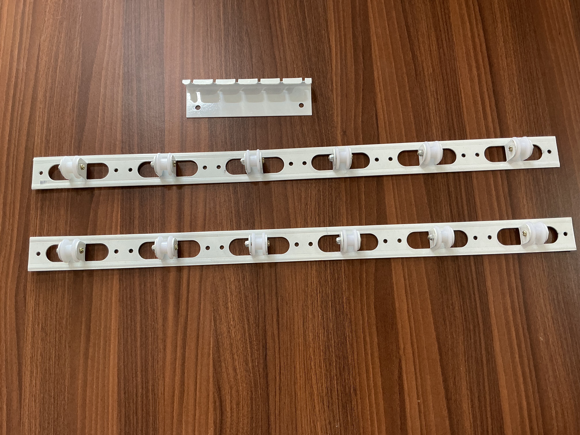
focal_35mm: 29
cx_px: 290
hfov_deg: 61.7
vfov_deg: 48.2
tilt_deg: -79.5
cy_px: 218
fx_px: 486
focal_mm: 3
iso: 50
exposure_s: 1/50
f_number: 1.8
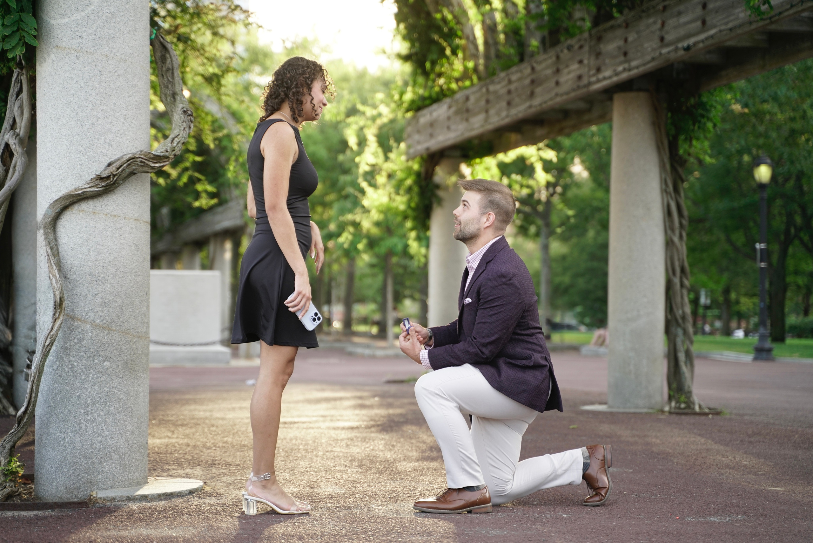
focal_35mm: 75
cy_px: 272
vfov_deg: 18.2
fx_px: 1694
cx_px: 406
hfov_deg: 27.0
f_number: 2.8
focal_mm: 75
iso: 320
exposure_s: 1/320
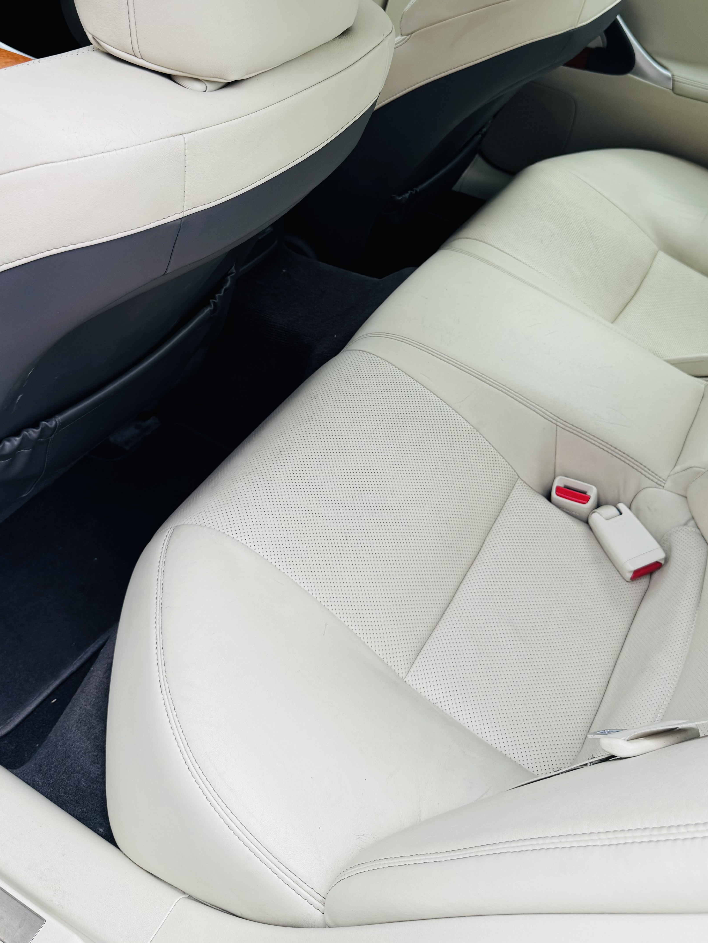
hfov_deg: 44.2
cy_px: 330
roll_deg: -5.9
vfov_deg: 55.8
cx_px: 357
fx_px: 873
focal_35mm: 32
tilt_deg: -41.0
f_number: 1.78
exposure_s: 1/864
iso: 80
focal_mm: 6.76
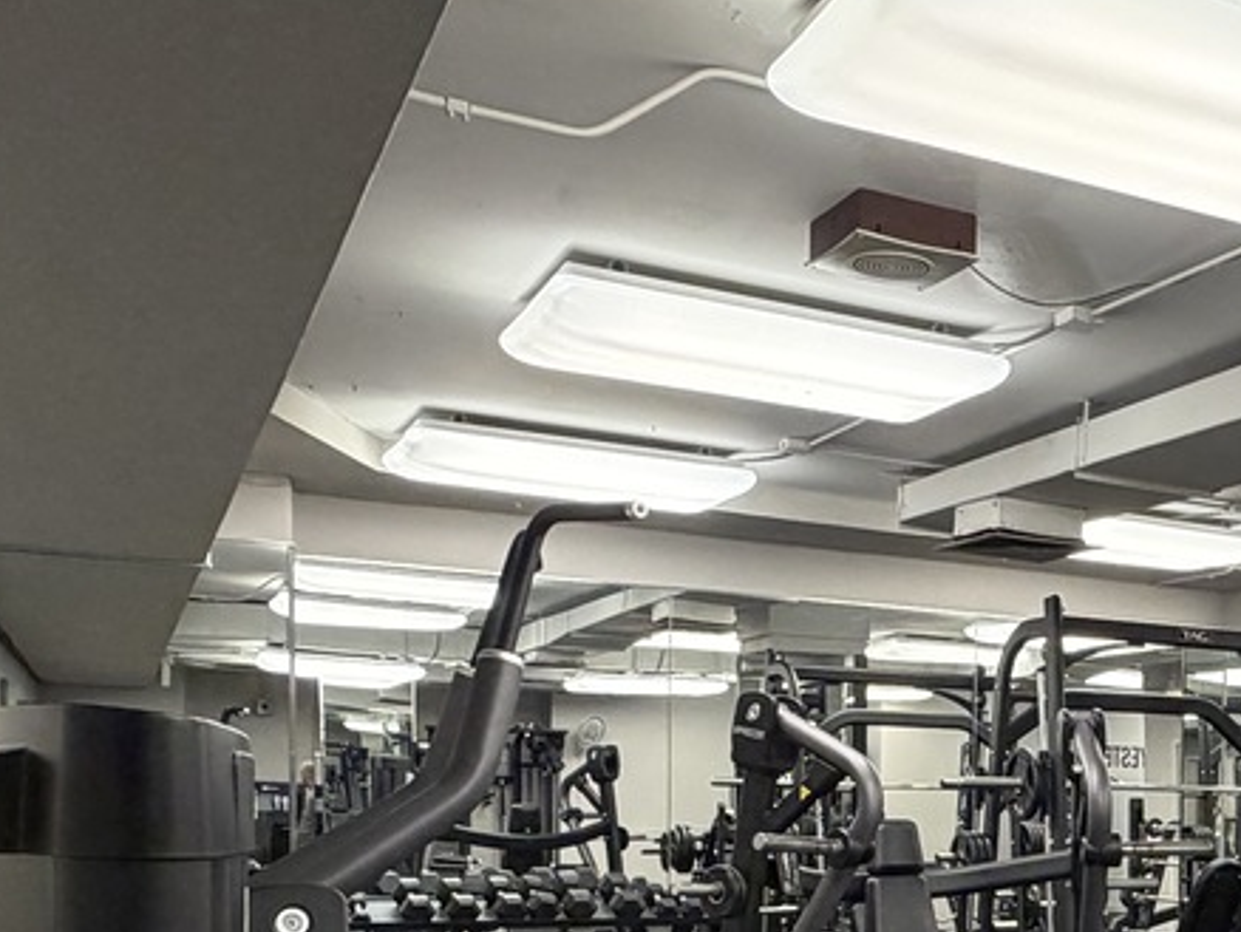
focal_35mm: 46
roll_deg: -1.0
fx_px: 1650
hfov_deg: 38.2
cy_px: 881
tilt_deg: -3.0
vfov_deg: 29.9
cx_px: 1139
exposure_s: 1/60
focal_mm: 2.22
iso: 320
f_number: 2.2
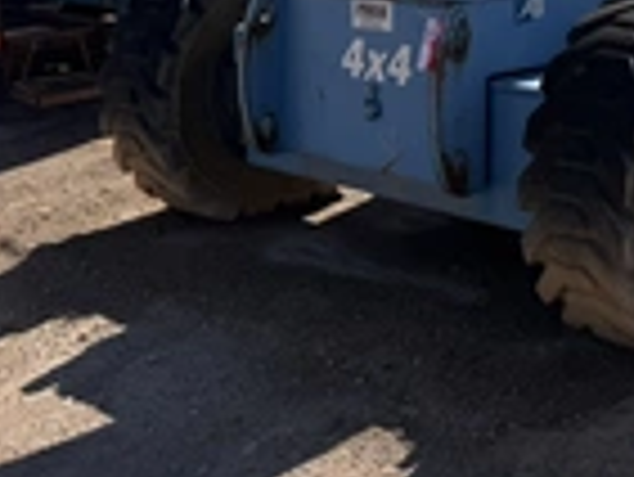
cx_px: 670
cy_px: -50
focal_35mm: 68
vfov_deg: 20.6
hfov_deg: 26.6
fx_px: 1246
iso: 80
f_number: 1.78
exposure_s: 1/7353
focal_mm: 6.76
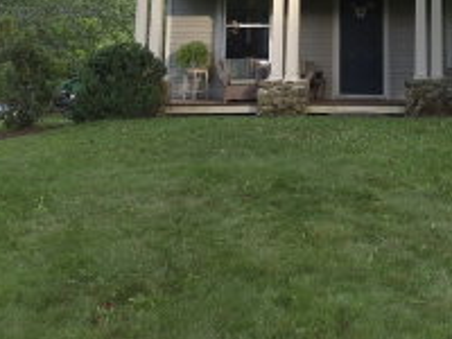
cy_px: -23
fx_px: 770
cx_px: 350
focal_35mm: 59
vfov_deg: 23.5
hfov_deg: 32.0
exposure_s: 1/137
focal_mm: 5.4
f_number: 1.8
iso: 40
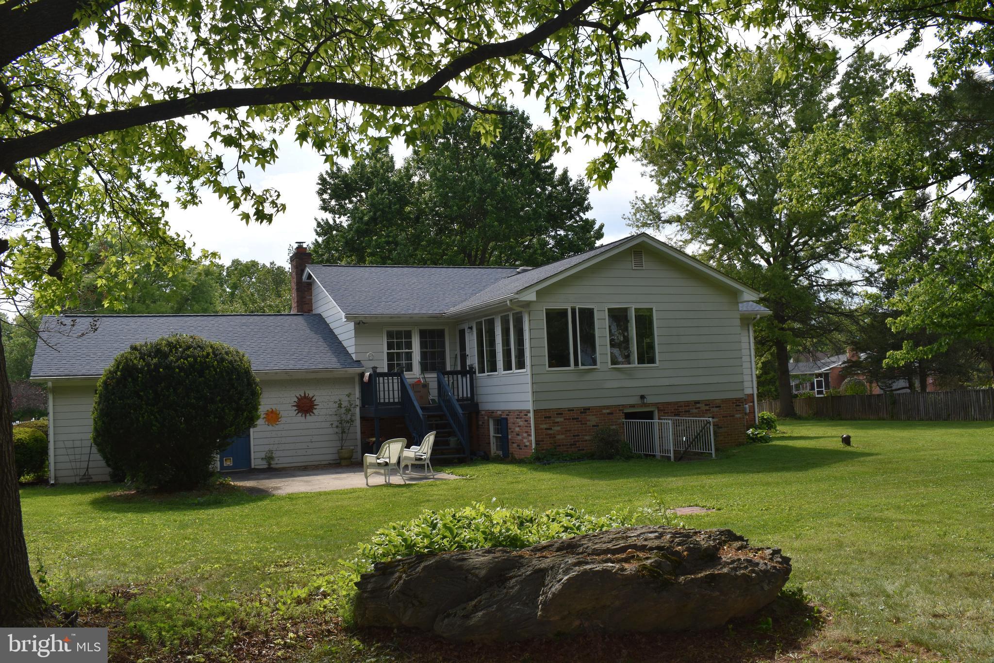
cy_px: 332
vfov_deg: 40.0
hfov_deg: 57.2
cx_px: 497
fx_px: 911
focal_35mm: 33
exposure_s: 1/200
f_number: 10
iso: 100
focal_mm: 22
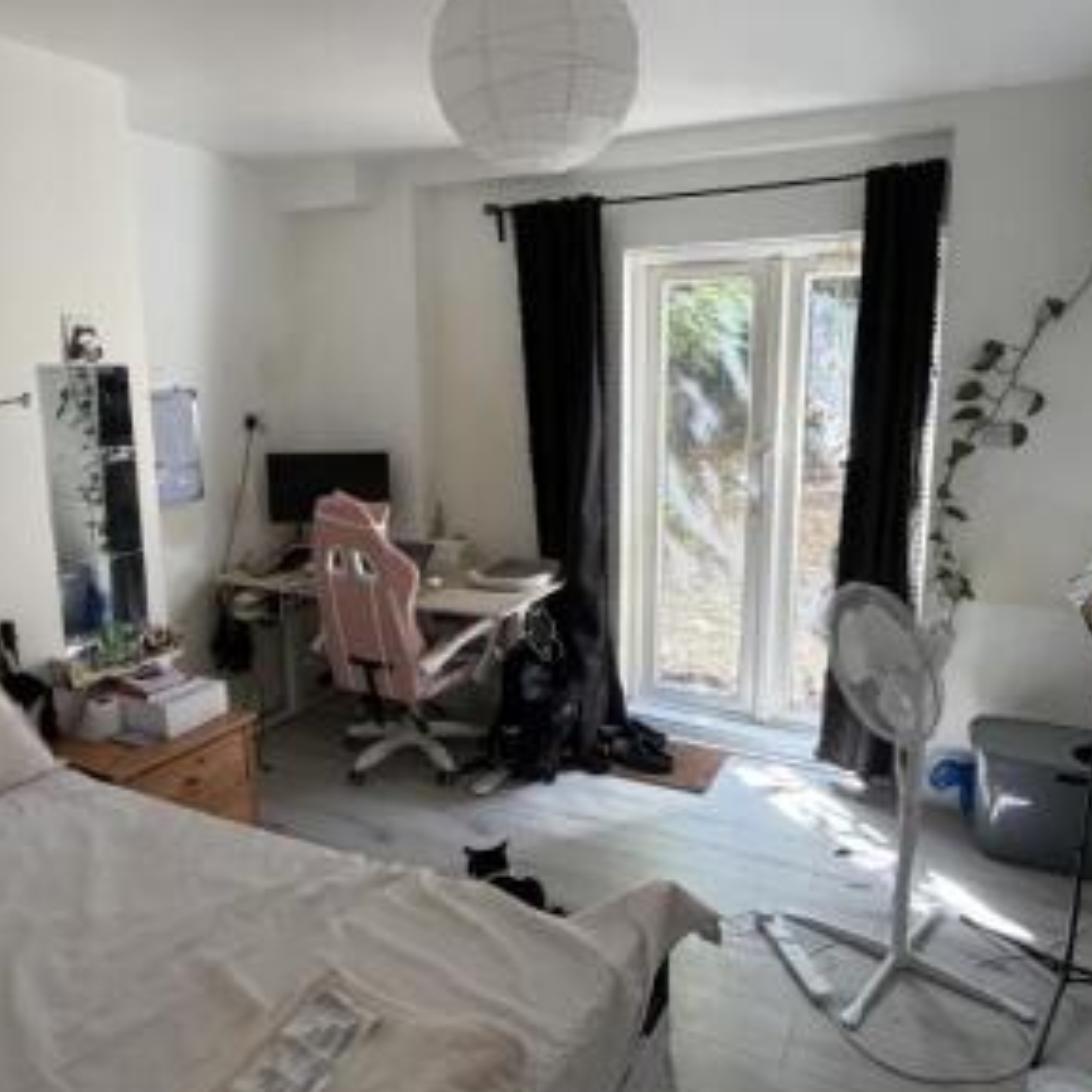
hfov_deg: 62.9
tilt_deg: -9.7
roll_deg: +0.6
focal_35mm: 25
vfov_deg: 62.9
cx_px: 550
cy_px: 523
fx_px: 892
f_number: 2.2
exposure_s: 1/121
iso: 320
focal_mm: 2.22
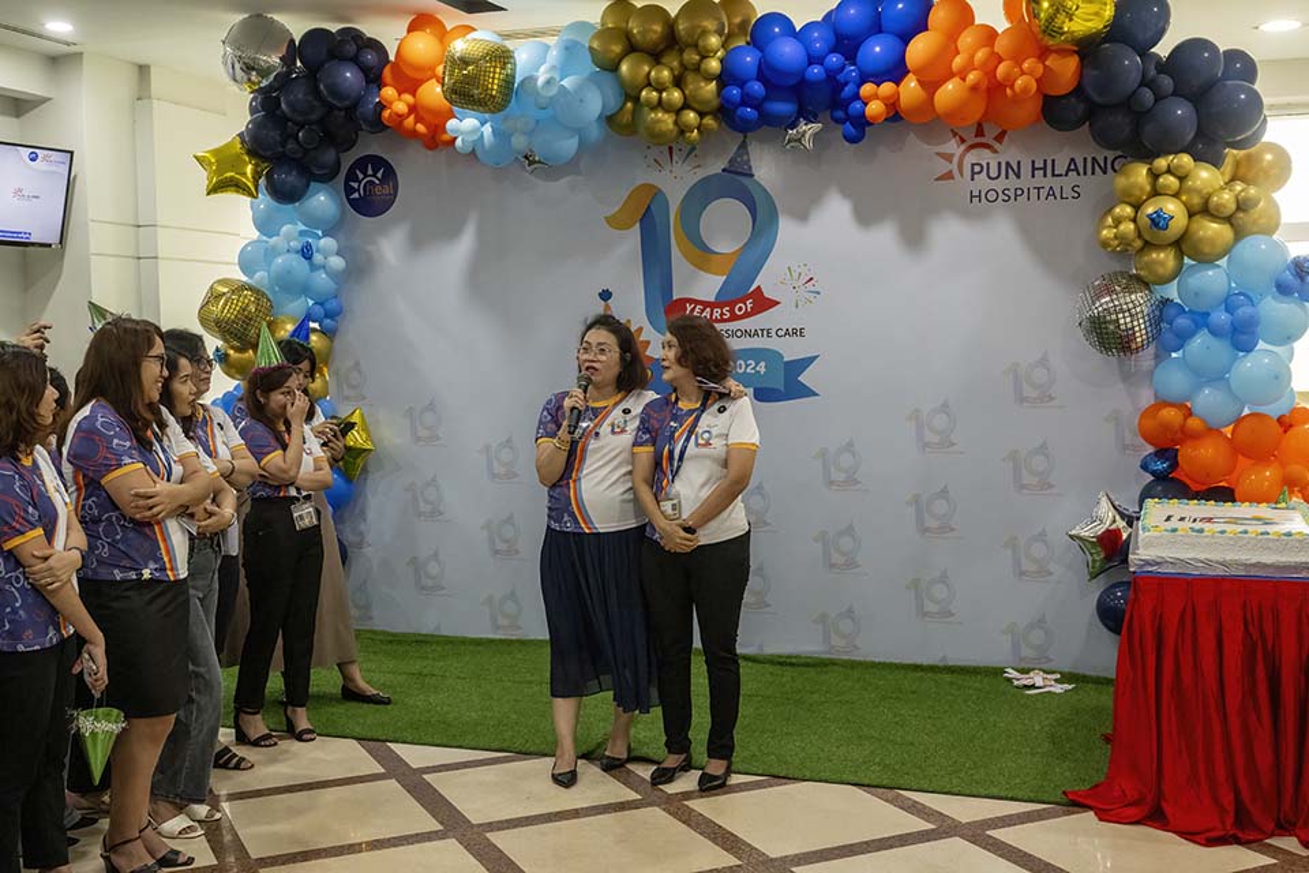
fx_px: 1418
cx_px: 654
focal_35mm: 39
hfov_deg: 49.6
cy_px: 436
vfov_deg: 34.2
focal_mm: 39
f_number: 5.6
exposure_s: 1/200
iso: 5600
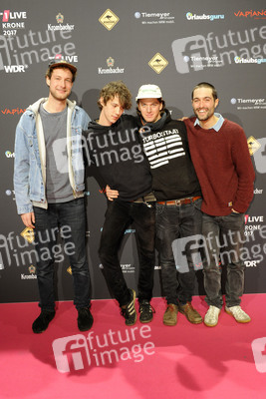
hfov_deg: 41.1
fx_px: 354
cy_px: 200
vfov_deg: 58.7
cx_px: 133
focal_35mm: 32
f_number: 6.3
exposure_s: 1/160
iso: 2500
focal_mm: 32
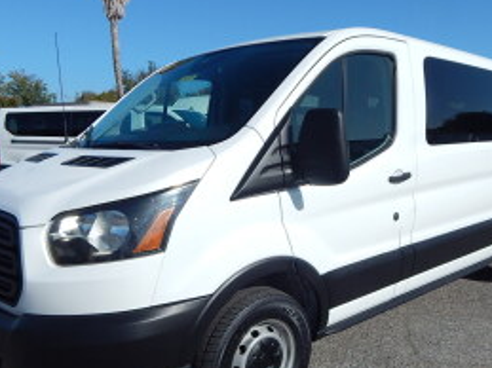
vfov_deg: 42.6
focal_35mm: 33
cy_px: 232
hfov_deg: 55.3
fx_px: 469
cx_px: 258
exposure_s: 1/1500
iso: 125
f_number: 6
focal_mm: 4
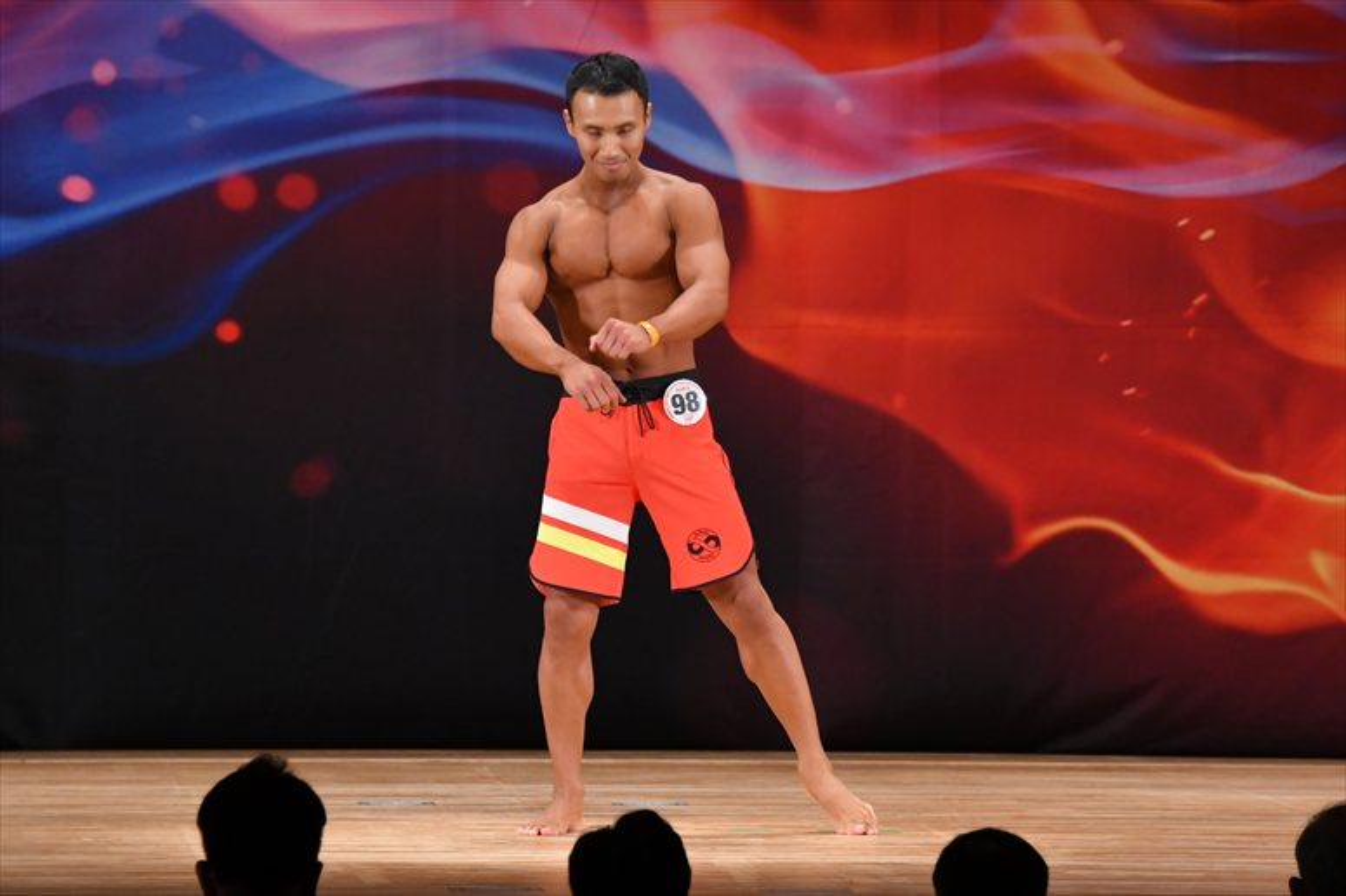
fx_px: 9530
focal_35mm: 255
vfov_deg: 5.4
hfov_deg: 8.1
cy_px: 448
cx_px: 673
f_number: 5.6
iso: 2800
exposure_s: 1/400
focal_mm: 170
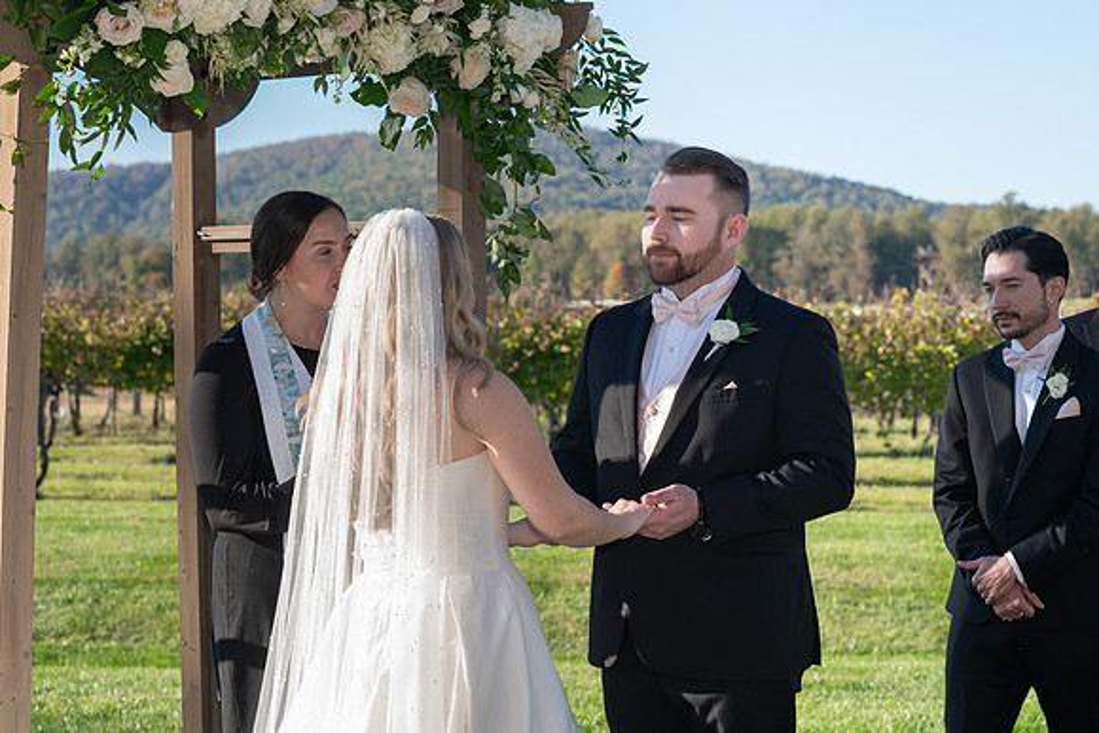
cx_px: 586
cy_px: 381
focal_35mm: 78
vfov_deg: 17.5
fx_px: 2375
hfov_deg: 26.0
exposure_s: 1/320
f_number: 5.6
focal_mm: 70
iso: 250
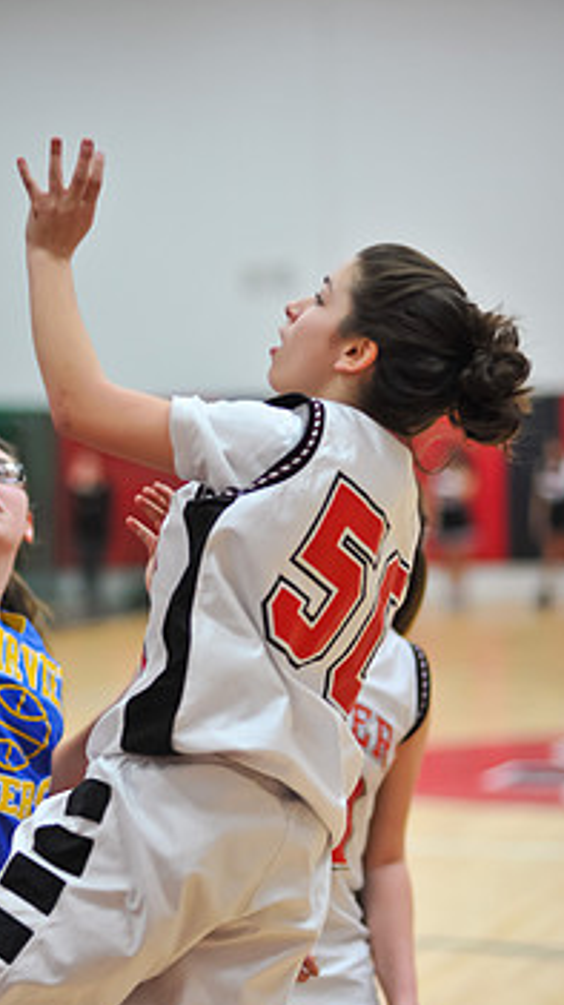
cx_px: 162
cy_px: 639
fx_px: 3036
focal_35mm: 114
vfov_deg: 18.8
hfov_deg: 10.6
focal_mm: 85
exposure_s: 1/500
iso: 1400
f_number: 2
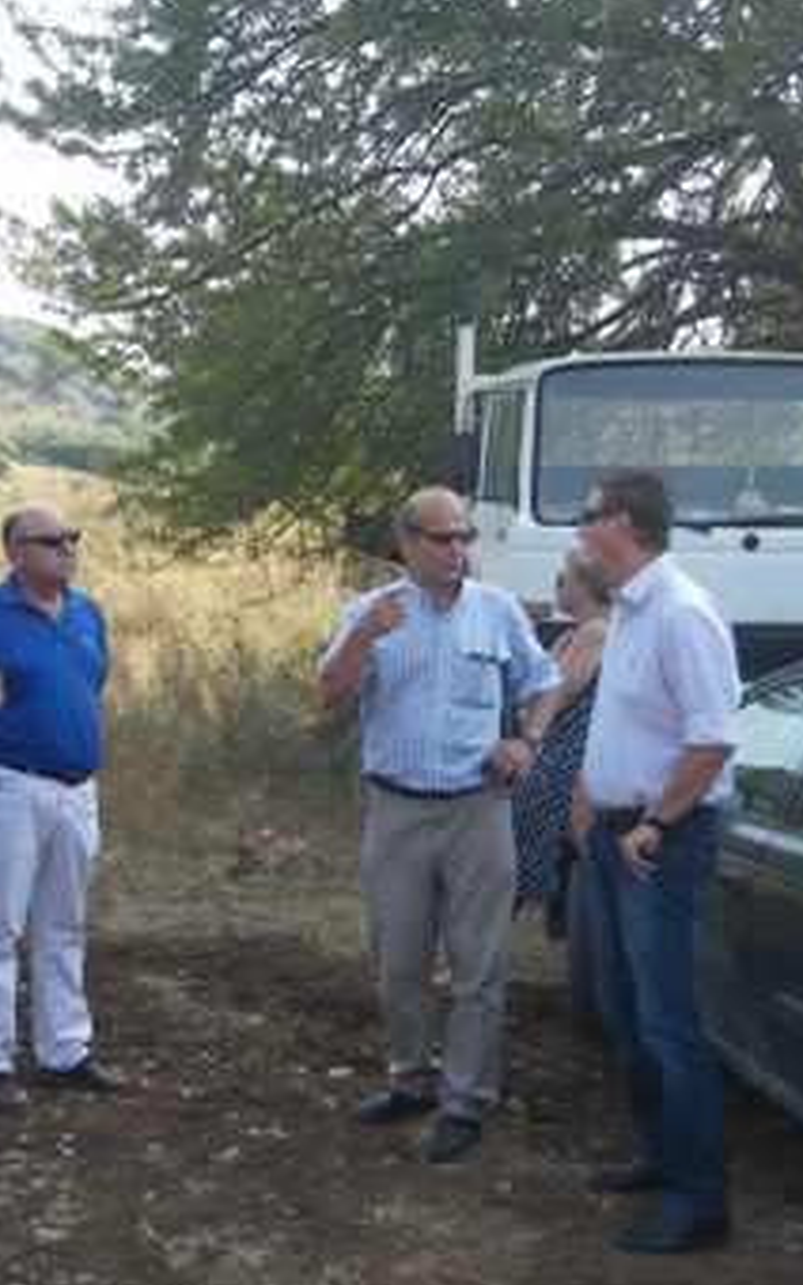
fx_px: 1960
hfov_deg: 23.1
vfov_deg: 36.3
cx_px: 299
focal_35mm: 56
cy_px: 648
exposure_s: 1/250
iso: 64
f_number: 2.6
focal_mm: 4.9
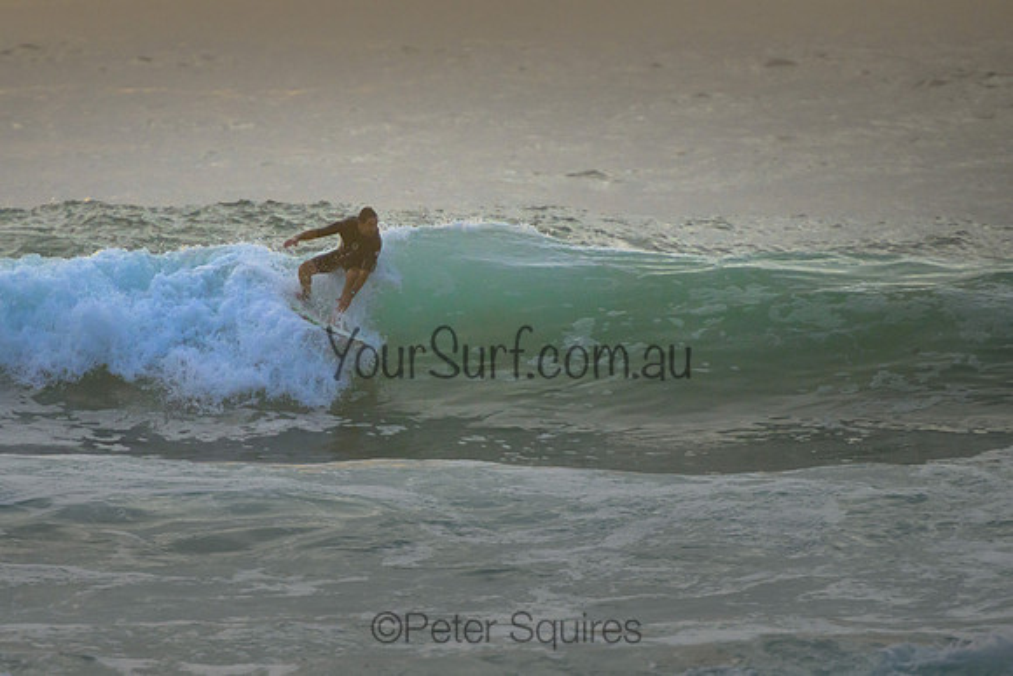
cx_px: 387
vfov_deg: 2.5
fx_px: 15474
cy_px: 334
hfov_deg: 3.7
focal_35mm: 550
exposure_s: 1/2000
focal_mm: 400
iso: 1250
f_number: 5.6
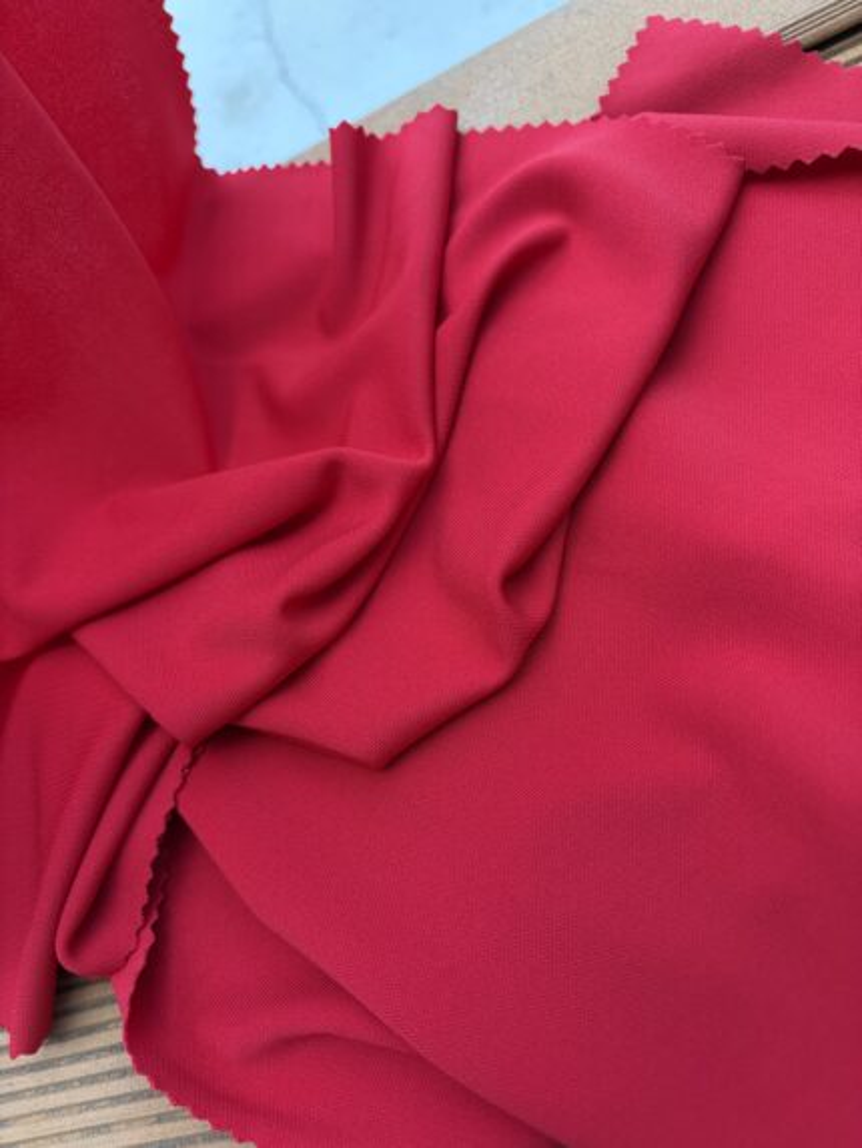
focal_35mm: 26
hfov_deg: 53.1
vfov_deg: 67.3
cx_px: 431
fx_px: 863
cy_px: 574
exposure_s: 1/334
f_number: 1.6
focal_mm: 5.96
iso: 64
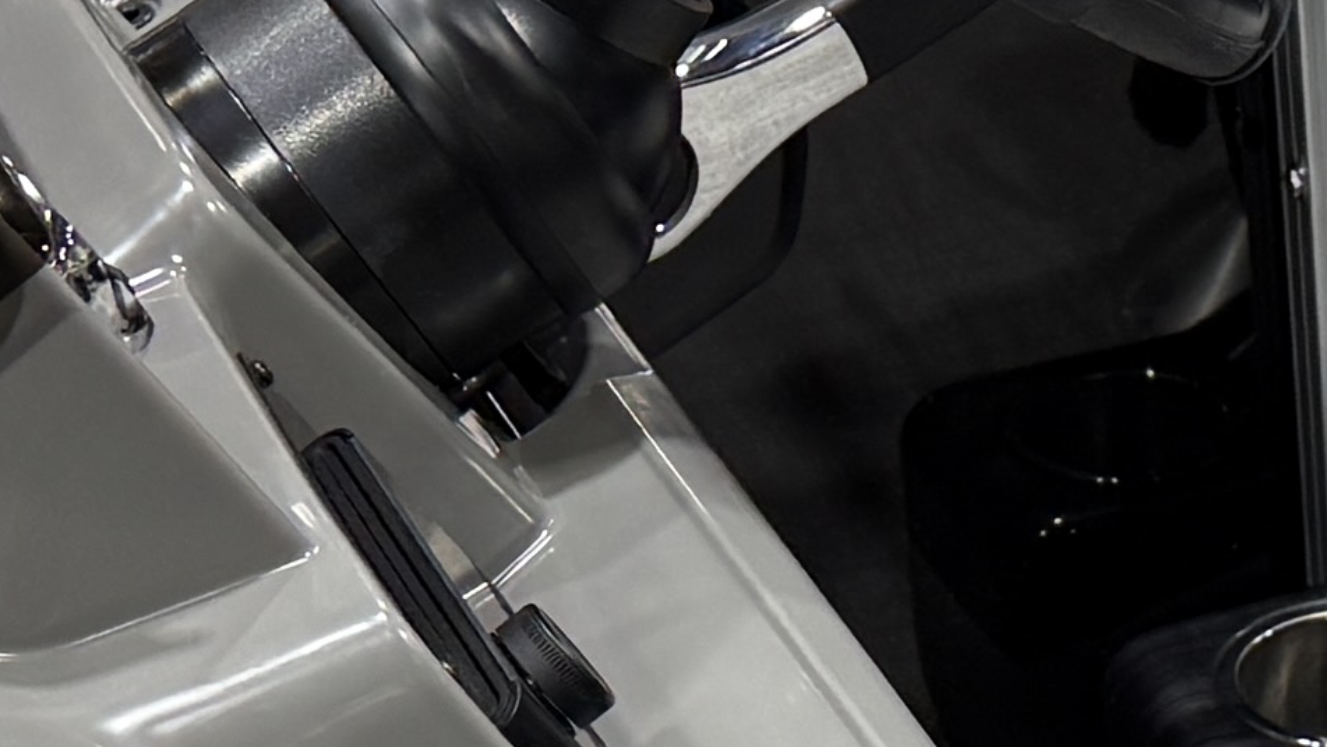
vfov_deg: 7.7
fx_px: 5524
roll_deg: +0.3
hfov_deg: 13.1
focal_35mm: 157
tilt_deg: -32.7
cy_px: 656
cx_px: 1882
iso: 100
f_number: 1.78
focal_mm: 6.76
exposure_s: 1/120
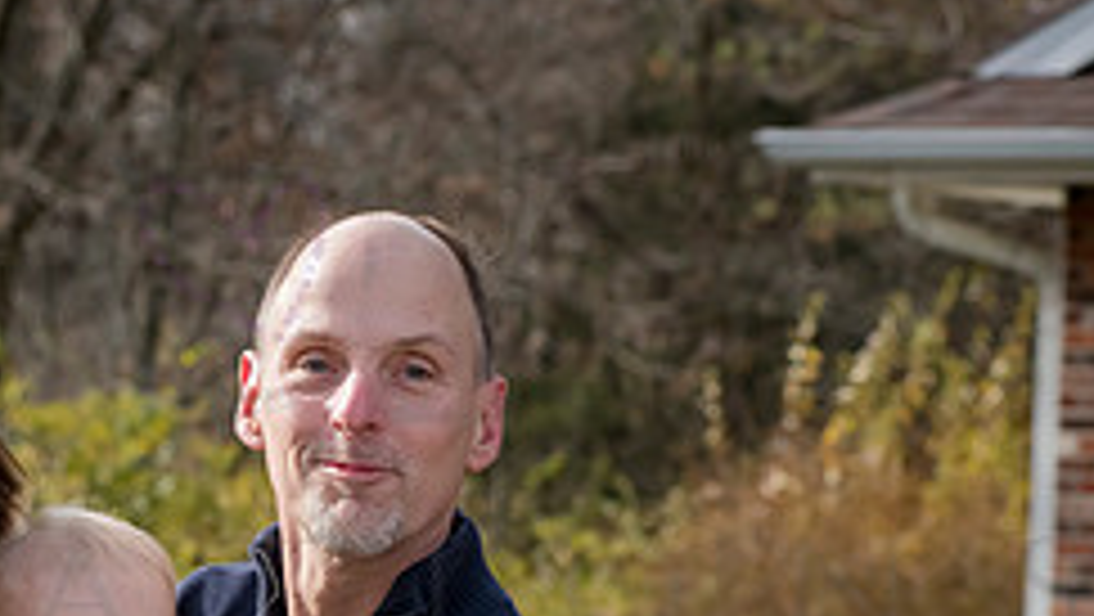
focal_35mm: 230
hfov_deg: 9.4
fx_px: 6676
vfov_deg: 5.3
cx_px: 257
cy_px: 812
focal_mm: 92
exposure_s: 1/500
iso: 400
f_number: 8
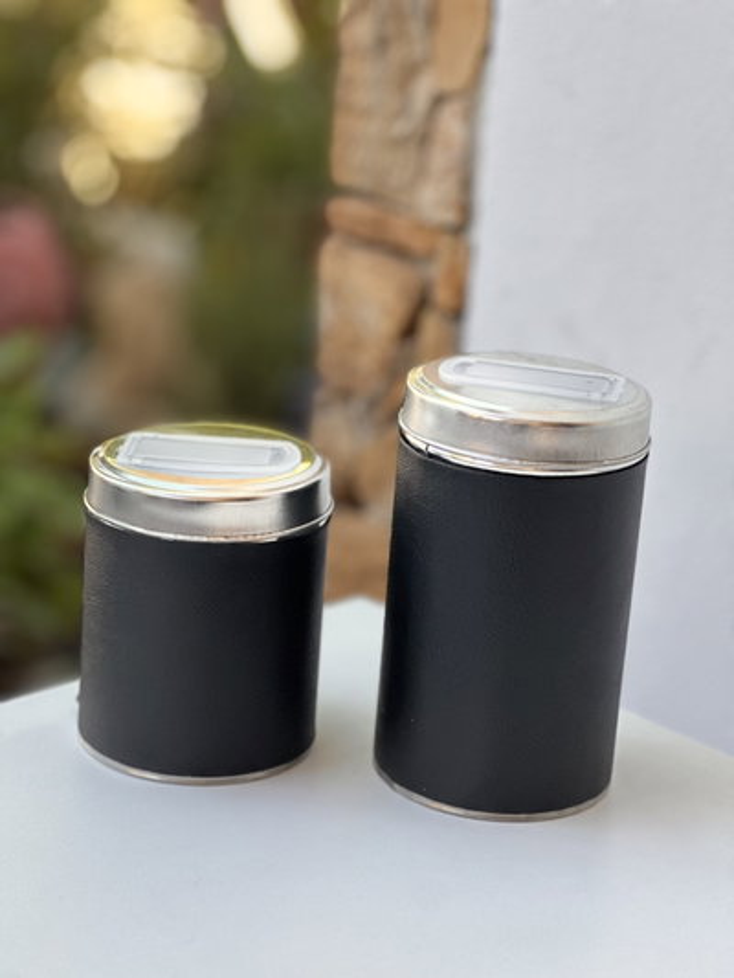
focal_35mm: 77
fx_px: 2176
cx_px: 367
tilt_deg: -17.8
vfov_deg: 25.3
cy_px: 489
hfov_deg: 19.1
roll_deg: -4.1
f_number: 2.8
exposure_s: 1/121
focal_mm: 9
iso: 100
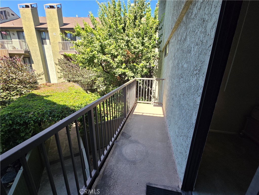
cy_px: 98
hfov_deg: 106.2
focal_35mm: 13
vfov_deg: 89.9
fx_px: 97
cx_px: 130
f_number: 2.2
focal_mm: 2.2
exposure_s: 1/425
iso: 50
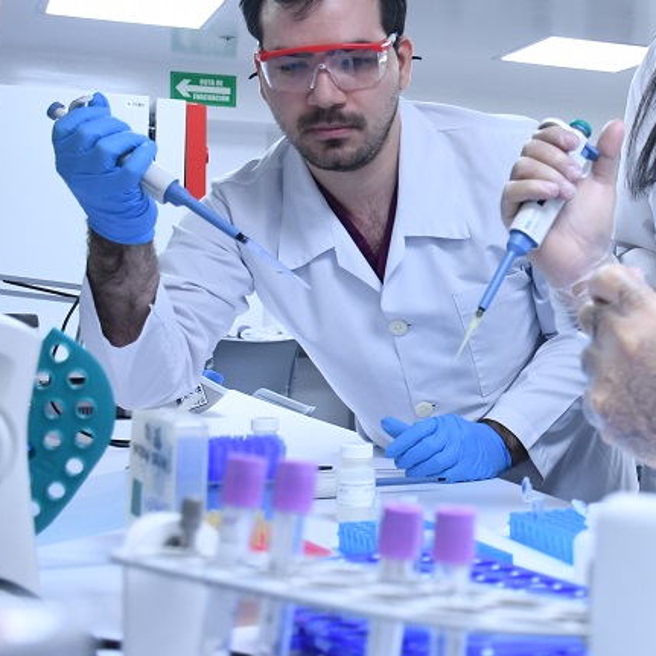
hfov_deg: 25.1
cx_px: 665
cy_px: 288
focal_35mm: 65
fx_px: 1394
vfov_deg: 26.5
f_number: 4.5
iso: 1000
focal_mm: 22
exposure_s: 1/80
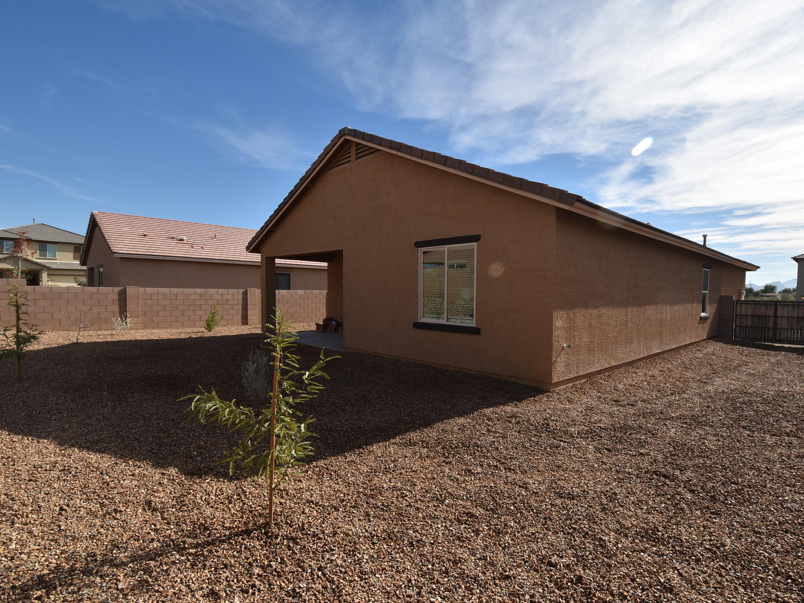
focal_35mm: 17
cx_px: 439
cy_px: 309
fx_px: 395
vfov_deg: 74.7
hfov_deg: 90.8
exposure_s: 1/200
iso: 100
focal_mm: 10
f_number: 10
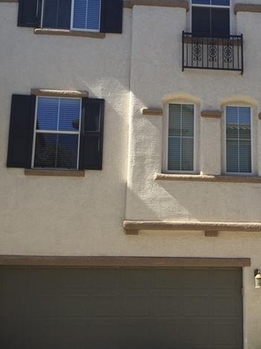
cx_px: 202
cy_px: 197
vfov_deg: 40.4
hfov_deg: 30.2
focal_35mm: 47
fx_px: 473
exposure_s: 1/1068
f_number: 2.2
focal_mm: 4.15
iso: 32
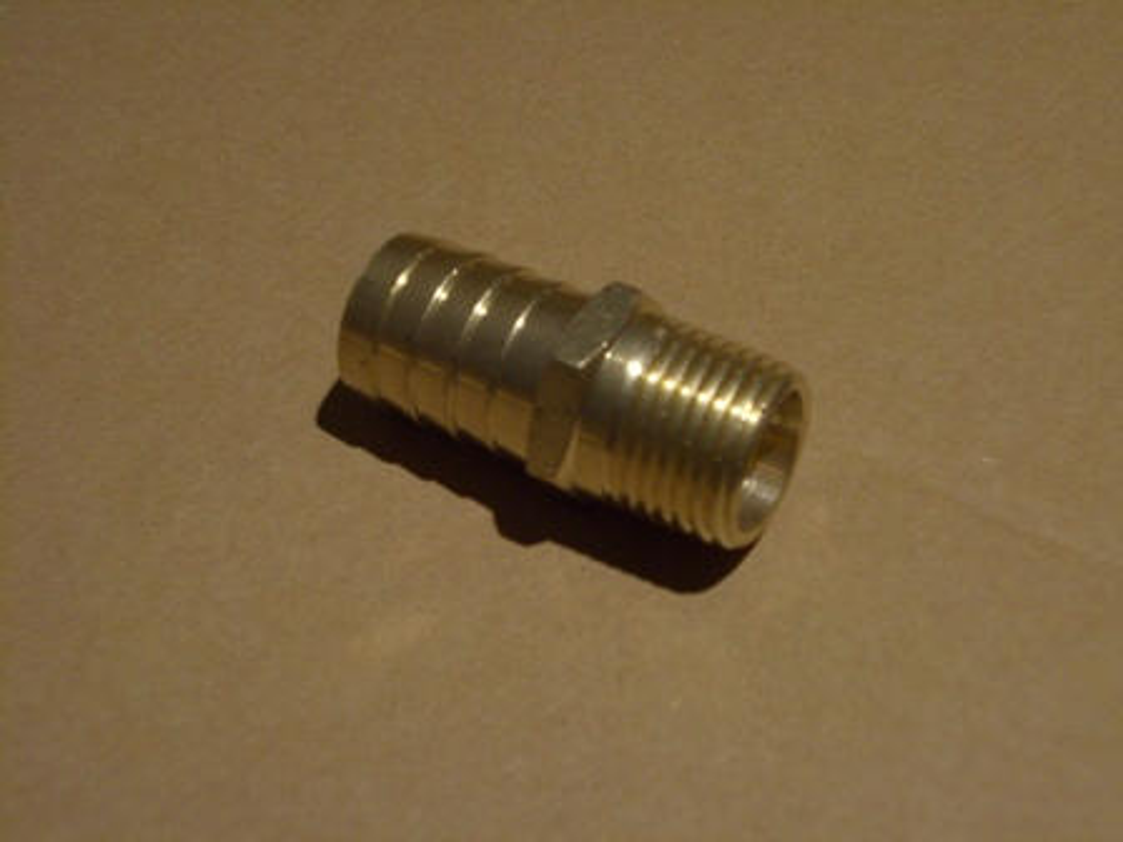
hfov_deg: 34.9
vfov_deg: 26.6
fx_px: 1784
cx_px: 562
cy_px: 421
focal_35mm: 55
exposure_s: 1/10
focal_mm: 9
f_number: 3.3
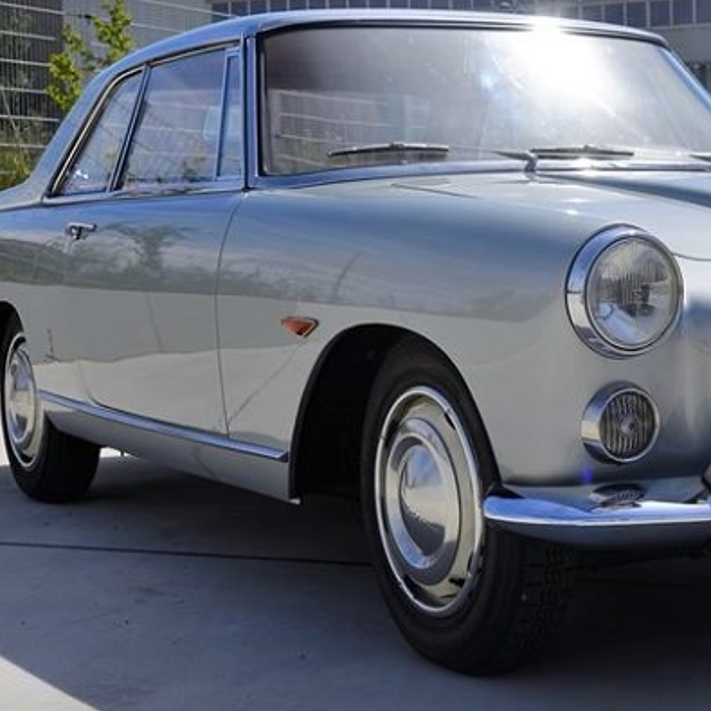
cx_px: 572
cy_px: 239
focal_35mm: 76
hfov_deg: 22.4
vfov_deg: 22.7
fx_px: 1766
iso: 100
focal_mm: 38
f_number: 9
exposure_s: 1/320
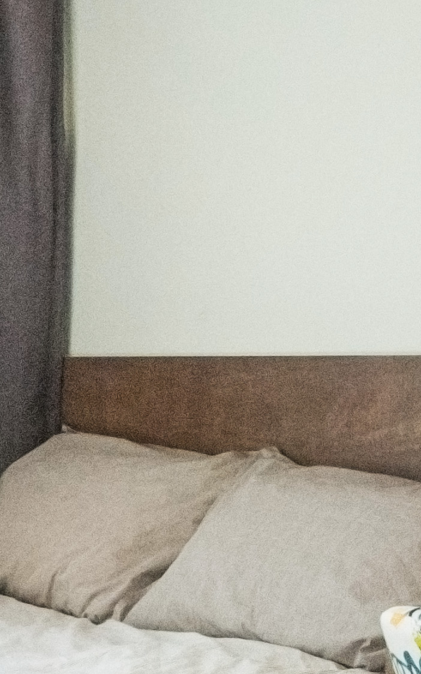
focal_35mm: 90
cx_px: -365
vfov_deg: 22.9
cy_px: 504
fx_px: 1648
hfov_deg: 13.0
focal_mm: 17
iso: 800
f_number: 9
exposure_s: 1/125
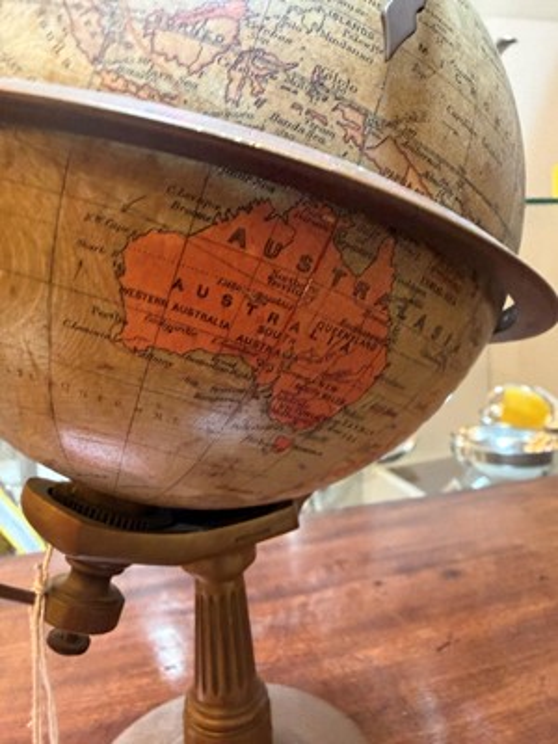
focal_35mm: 26
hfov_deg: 53.1
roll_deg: +2.5
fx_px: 559
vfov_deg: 67.3
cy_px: 372
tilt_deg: -4.7
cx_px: 279
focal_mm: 2.22
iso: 400
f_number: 2.2
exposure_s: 1/50
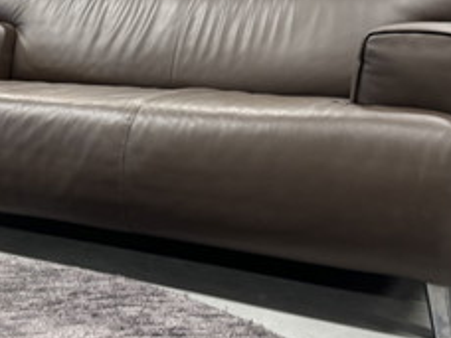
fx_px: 704
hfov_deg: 35.5
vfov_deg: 26.3
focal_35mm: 54
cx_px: 188
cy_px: 47
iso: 125
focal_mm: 6.76
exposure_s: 1/50
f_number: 1.78
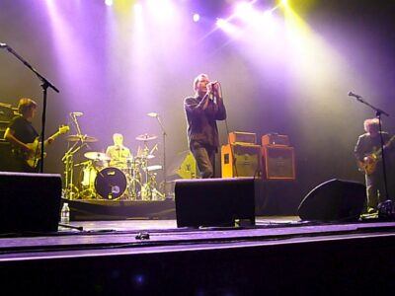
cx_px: 198
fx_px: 399
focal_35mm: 35
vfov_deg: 40.7
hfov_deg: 52.6
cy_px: 148
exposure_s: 1/30
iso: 800
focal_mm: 5.2
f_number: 2.8
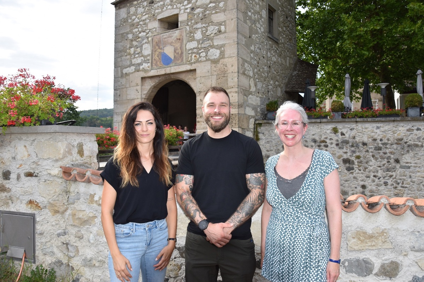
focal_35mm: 27
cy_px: 141
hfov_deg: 67.4
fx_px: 318
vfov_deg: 47.9
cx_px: 212
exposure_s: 1/200
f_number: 5.6
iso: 100
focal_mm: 18
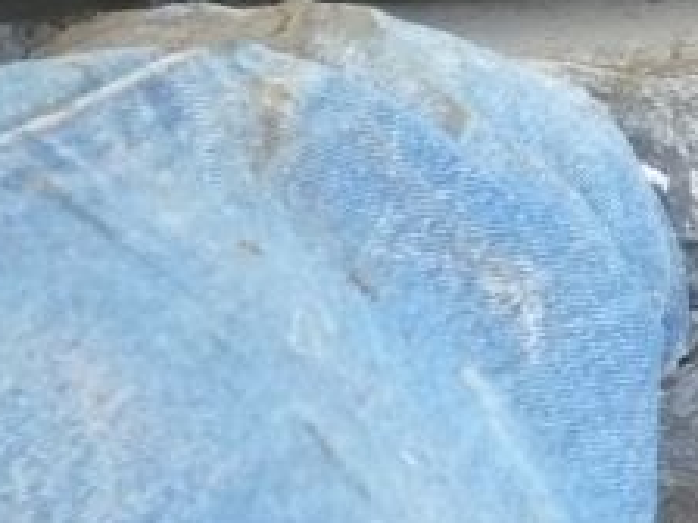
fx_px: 3226
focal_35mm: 160
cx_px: 1368
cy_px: -258
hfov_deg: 11.2
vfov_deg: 9.0
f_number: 2.8
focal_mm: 5.8
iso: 400
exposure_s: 1/125
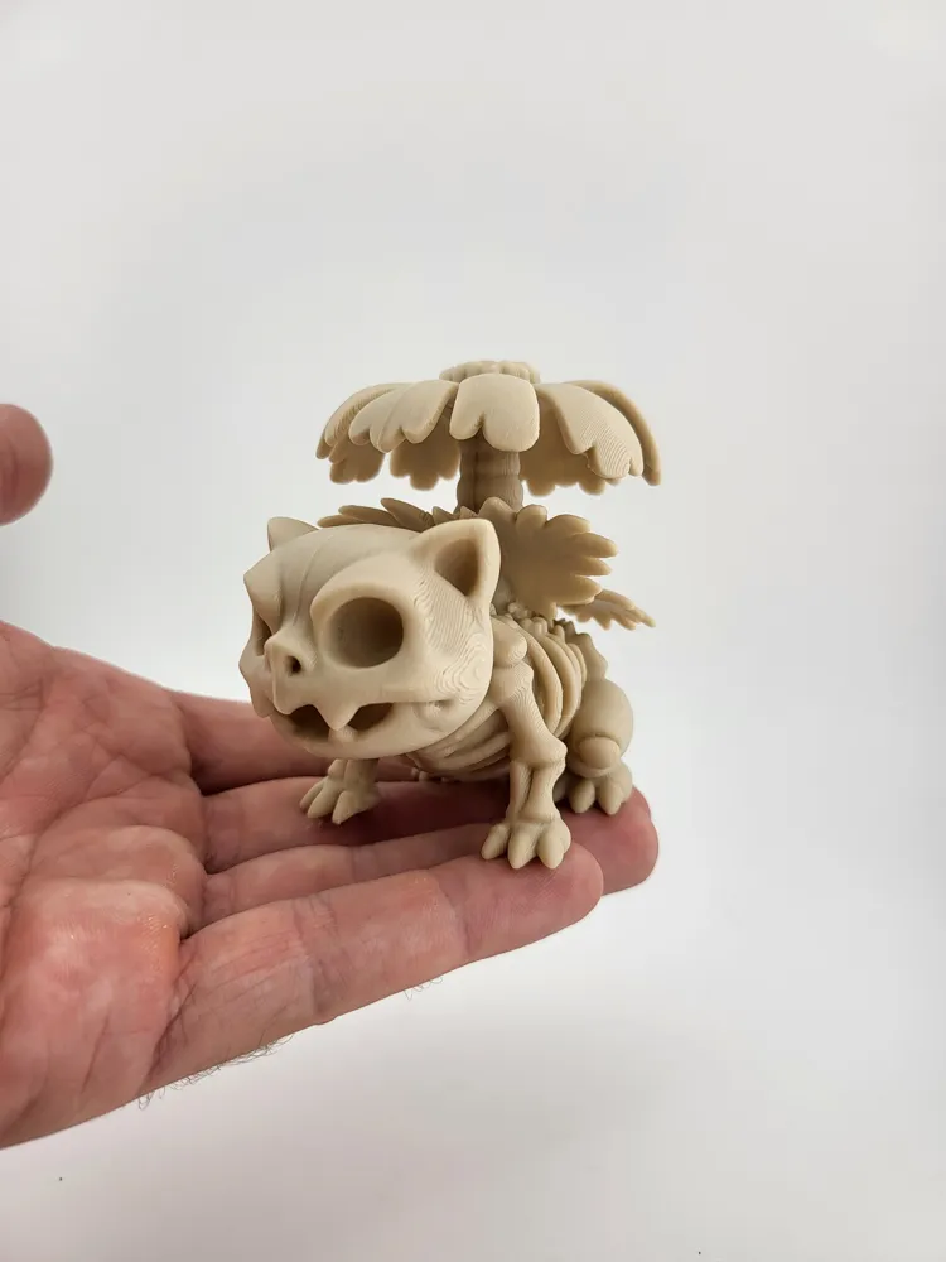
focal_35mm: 24
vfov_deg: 71.6
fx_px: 875
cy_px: 631
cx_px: 473
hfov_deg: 56.8
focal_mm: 5
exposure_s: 1/296
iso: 40
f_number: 1.8
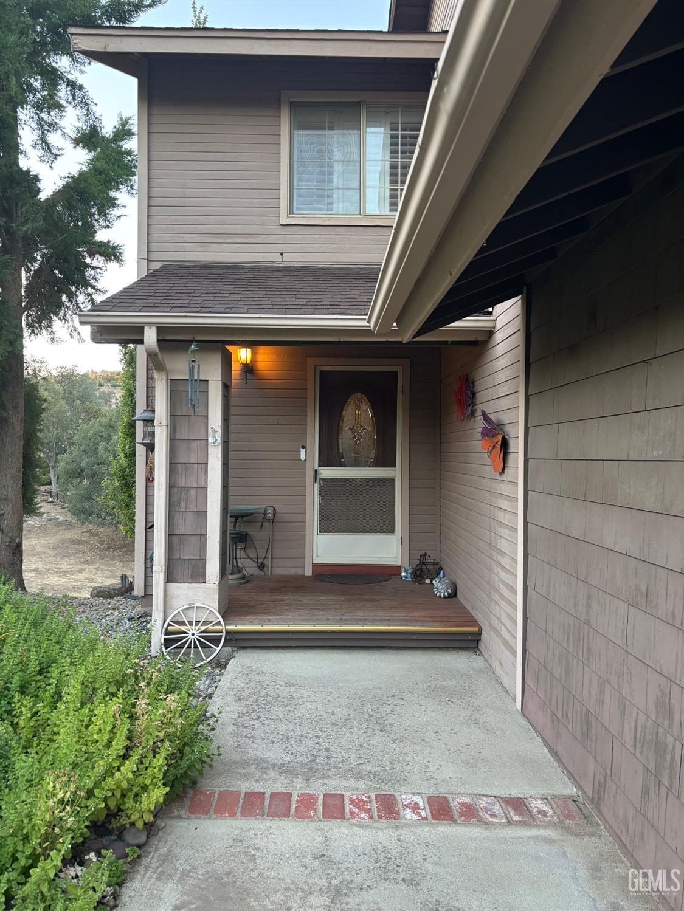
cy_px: 456
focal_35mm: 26
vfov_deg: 67.3
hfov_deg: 53.1
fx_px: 685
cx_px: 342
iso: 125
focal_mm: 5.96
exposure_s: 1/72
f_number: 1.6
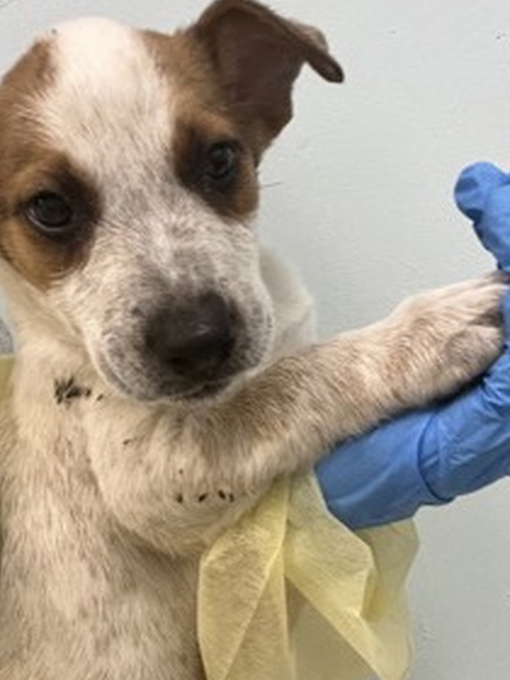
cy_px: 440
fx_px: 884
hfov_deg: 32.1
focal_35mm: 45
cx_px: 215
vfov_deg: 41.7
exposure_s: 1/60
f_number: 2.2
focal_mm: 2.71
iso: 160
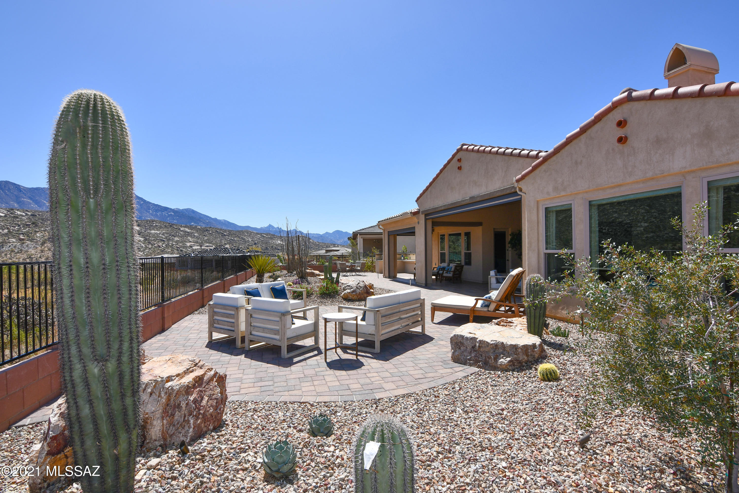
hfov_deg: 96.7
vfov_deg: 73.7
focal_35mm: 16
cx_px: 370
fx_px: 328
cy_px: 246
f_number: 13
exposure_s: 1/250
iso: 100
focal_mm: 11
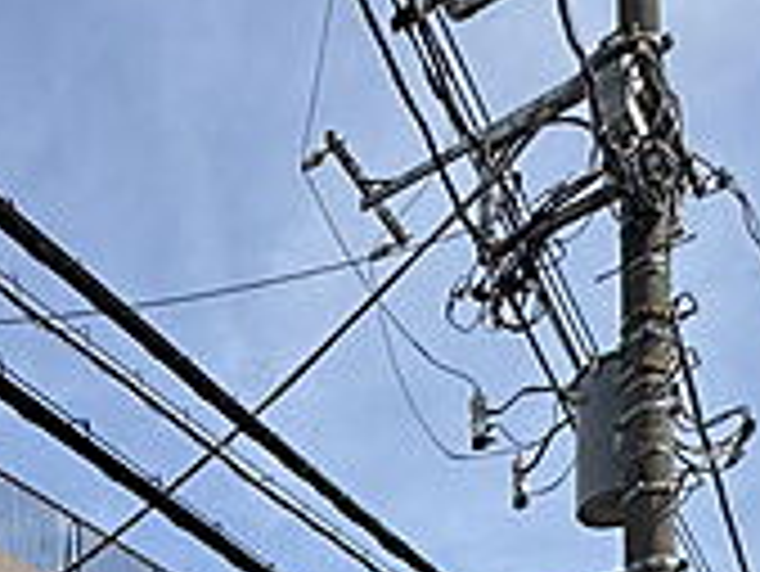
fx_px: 1164
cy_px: 1067
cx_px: -36
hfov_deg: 32.6
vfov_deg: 19.5
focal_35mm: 53
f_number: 2.2
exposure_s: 1/968
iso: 50
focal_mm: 2.22
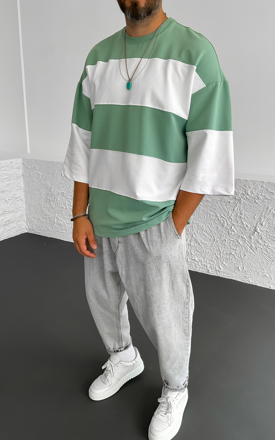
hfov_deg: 40.6
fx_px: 372
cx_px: 146
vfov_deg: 61.2
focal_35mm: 31
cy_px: 220
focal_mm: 3
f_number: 1.8
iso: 50
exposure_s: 1/120
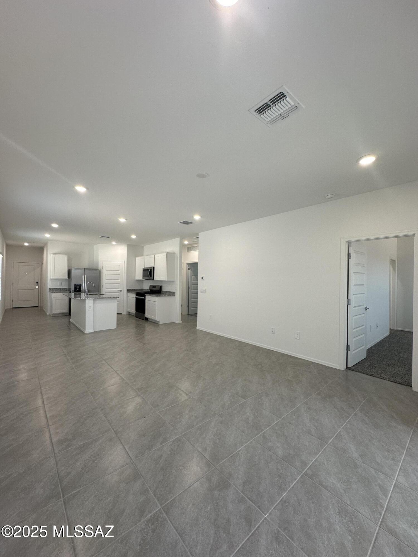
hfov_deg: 85.7
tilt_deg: +2.3
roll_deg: -1.8
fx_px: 225
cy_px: 278
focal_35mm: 14
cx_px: 209
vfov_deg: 102.1
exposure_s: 1/120
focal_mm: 2.22
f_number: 2.2
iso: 100
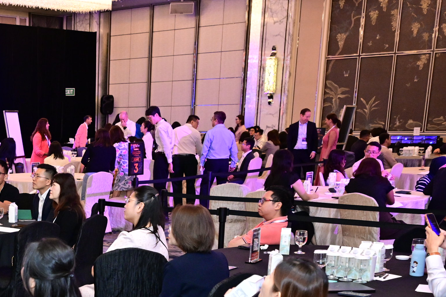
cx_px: -41
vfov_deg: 20.4
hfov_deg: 28.6
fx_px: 793
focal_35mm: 64
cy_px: 316
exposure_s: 1/125
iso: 3200
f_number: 3.2
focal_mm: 24
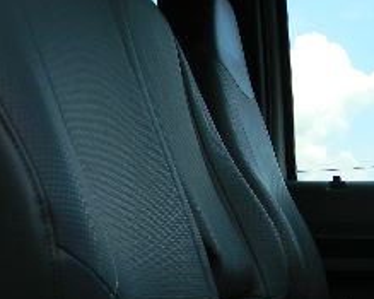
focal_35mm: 80
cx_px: 490
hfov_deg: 21.5
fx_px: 885
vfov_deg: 18.8
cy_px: 268
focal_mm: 5
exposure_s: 1/317
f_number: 3.5
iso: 80
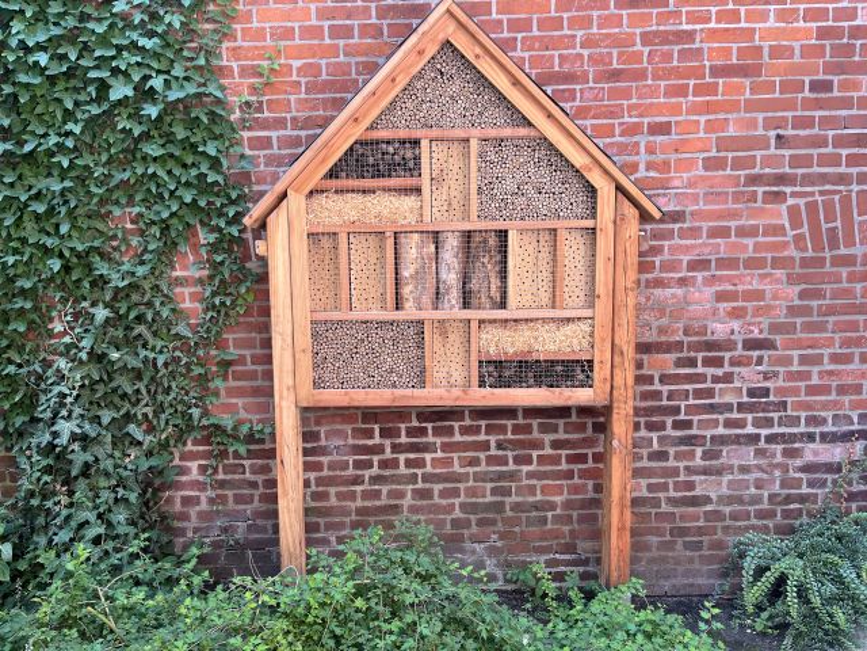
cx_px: 434
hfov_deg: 67.3
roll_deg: +1.8
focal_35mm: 26
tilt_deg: -7.6
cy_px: 326
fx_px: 651
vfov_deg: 53.1
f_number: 1.6
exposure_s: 1/121
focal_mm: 5.1
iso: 40
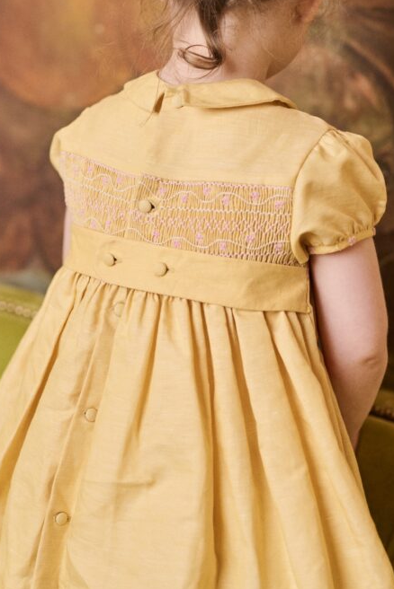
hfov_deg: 17.5
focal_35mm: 78
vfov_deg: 26.0
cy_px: 264
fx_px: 1279
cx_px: 179
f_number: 2.2
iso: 100
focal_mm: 50
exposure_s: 1/160
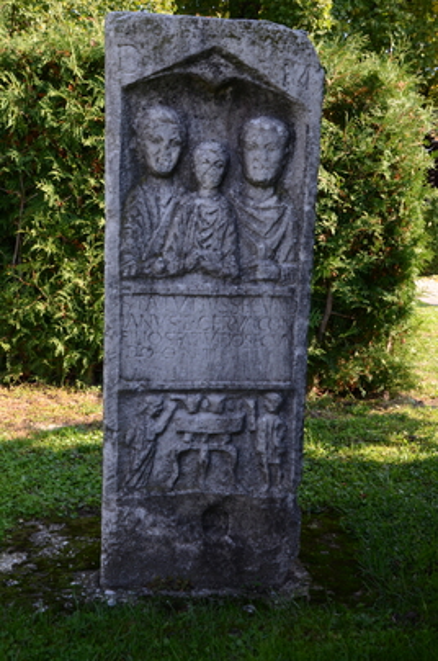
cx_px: 219
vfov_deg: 42.4
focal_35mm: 46
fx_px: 851
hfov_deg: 28.8
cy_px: 330
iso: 320
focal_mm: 31
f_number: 6.3
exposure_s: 1/160
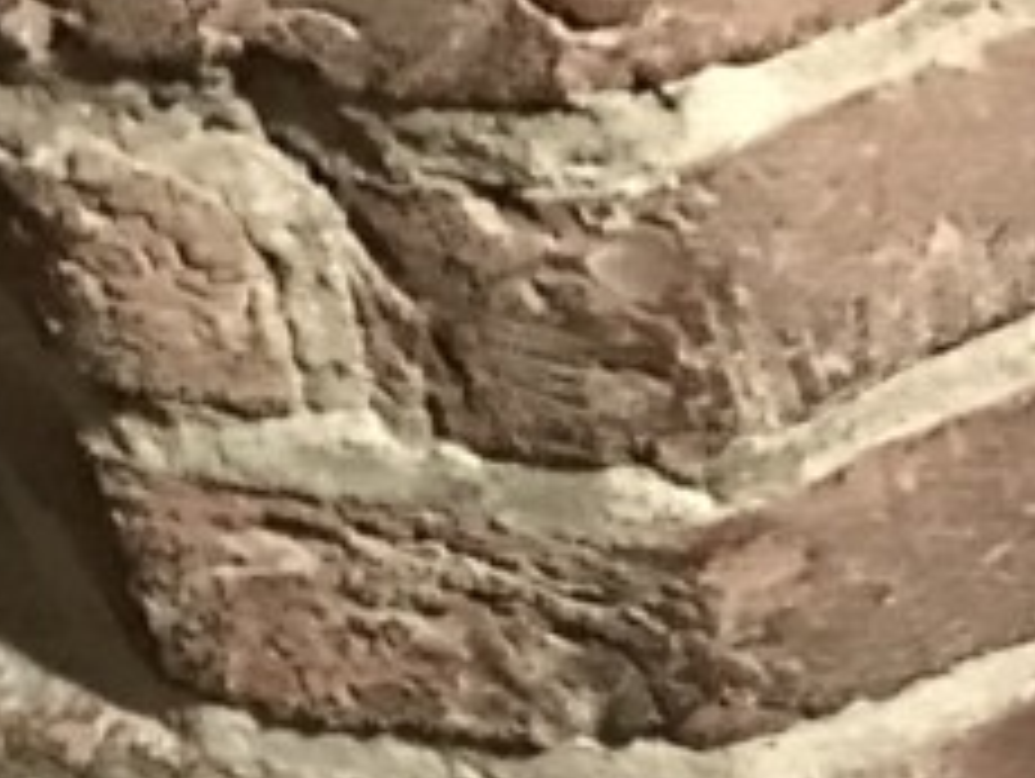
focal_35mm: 146
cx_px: 1296
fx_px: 4370
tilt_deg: -53.5
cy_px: 1731
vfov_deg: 9.3
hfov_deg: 13.1
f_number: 1.8
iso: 100
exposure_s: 1/4
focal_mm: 3.99
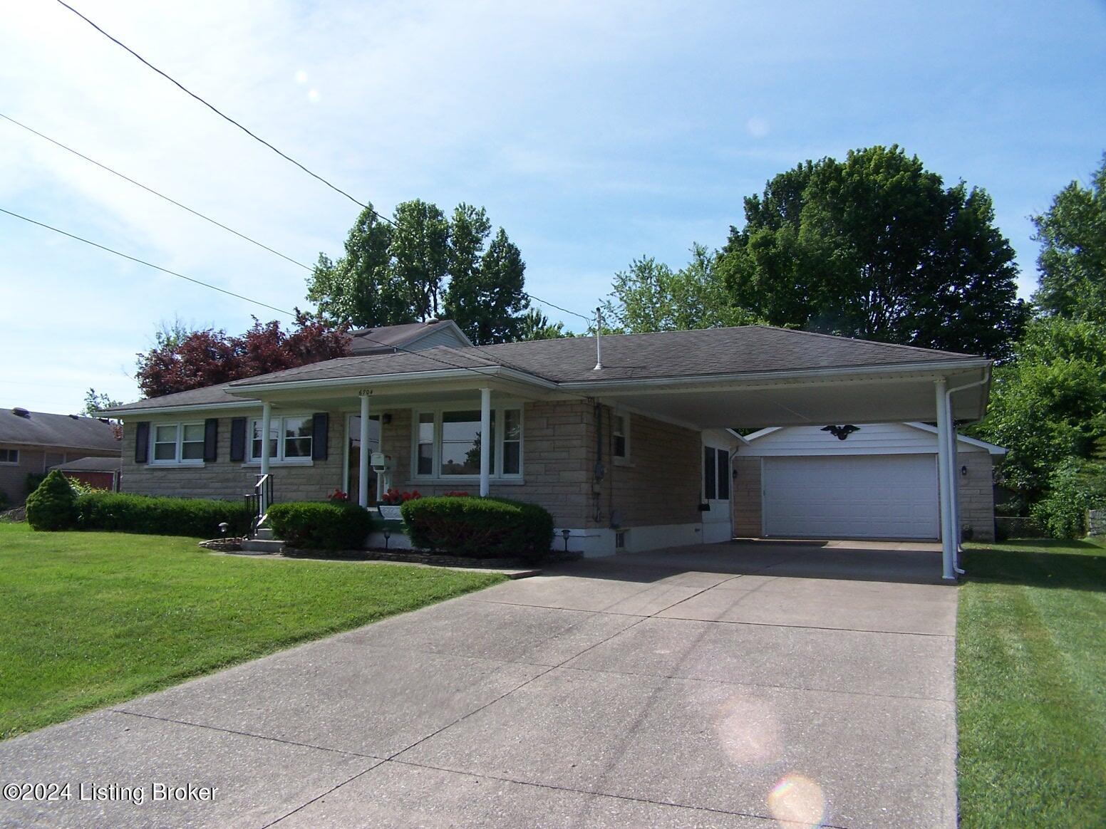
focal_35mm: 38
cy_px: 414
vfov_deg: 37.7
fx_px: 1214
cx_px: 553
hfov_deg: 49.0
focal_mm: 6.3
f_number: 4
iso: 80
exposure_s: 1/500
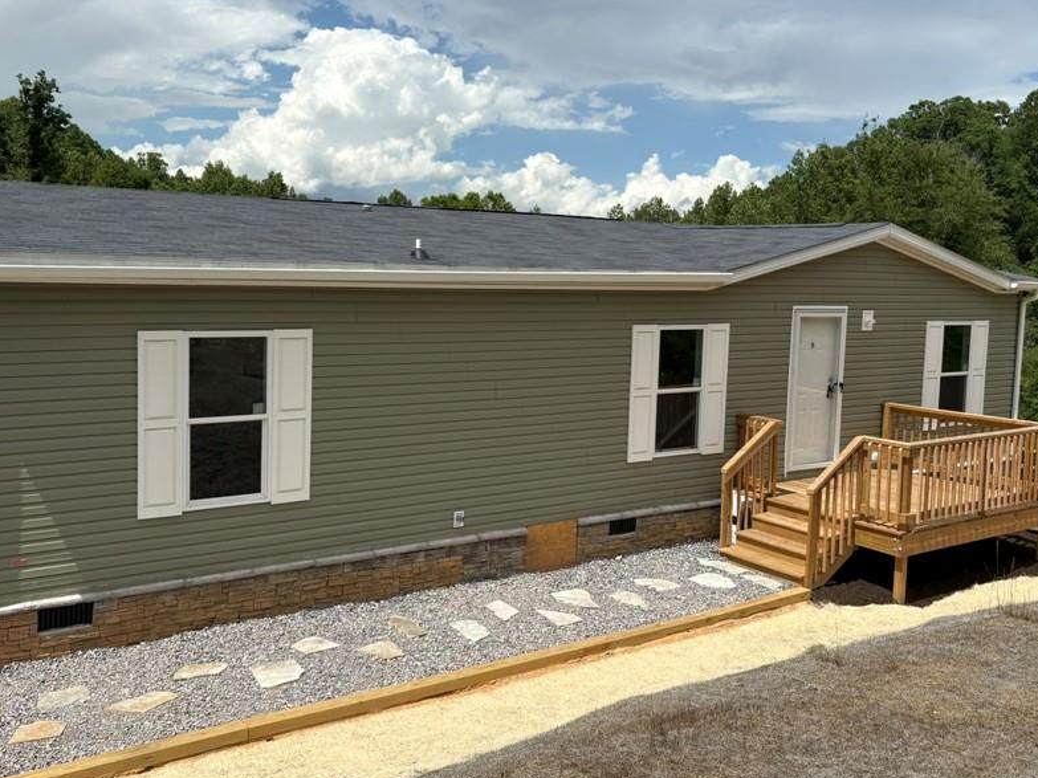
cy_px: 350
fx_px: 1019
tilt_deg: -4.2
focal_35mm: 34
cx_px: 506
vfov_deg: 41.7
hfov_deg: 54.0
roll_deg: -1.9
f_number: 1.6
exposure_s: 1/5814
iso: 50
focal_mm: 5.96
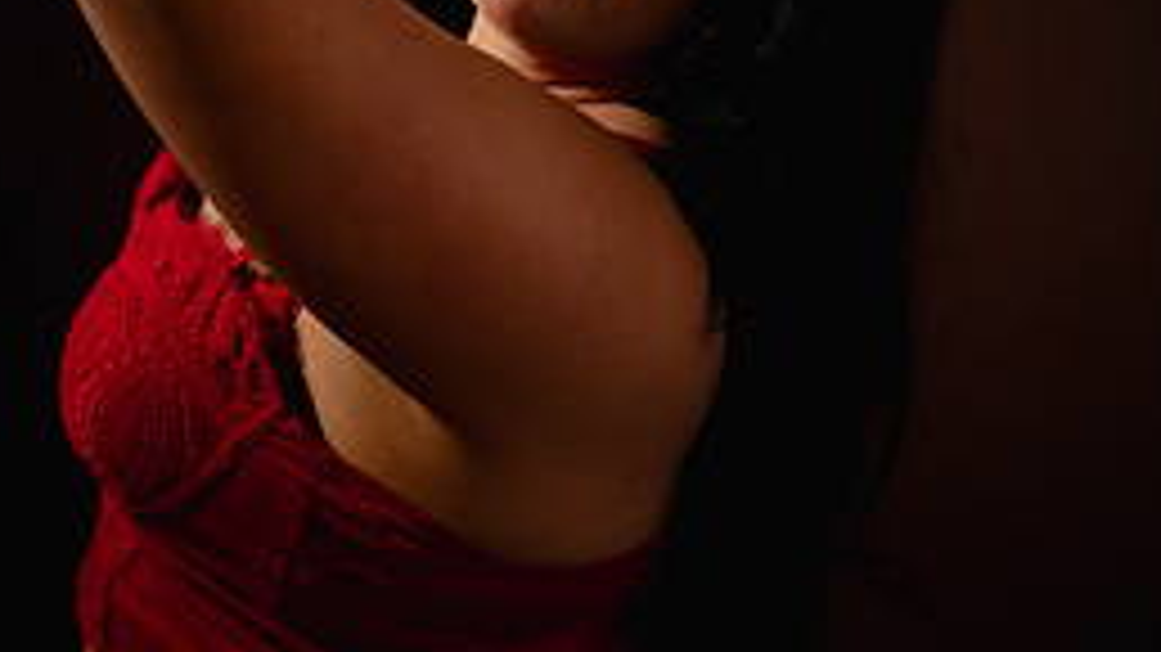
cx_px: 531
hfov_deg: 32.8
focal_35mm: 64
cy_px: 265
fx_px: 1970
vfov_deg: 18.8
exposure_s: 1/160
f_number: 2
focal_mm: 35
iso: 100
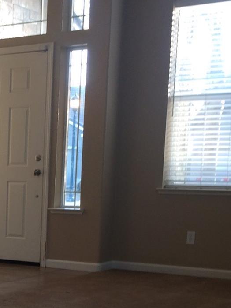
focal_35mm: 83
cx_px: -65
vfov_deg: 22.9
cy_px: 288
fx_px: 739
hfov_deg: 16.8
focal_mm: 4.15
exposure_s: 1/40
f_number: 2.2
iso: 40
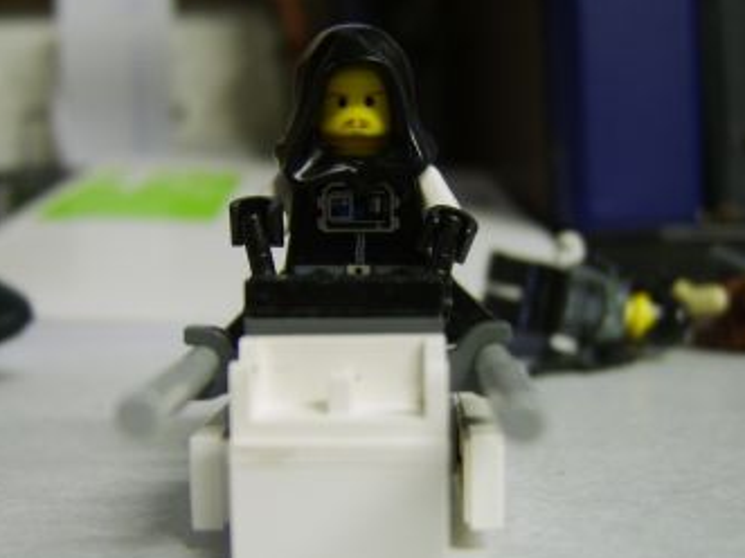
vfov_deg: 39.6
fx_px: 775
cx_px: 385
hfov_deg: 51.4
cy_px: 302
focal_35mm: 36
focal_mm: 8.13
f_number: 2.7
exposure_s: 1/8
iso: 71
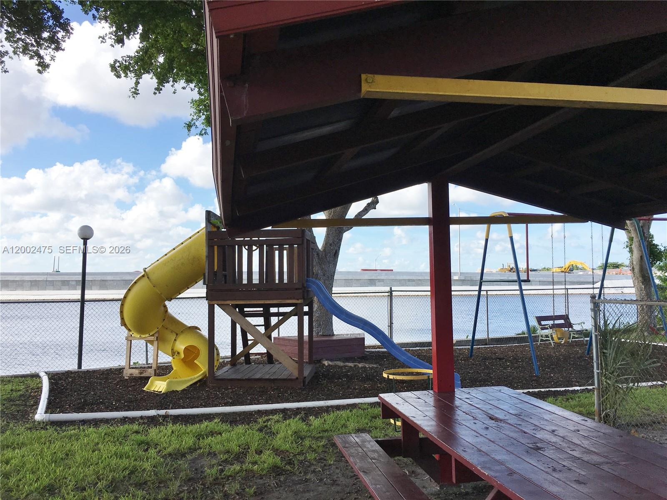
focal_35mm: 29
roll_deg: +0.2
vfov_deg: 48.2
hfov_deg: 61.7
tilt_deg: +3.2
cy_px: 250
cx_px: 334
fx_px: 559
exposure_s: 1/1131
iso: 25
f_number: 2.2
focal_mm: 4.15
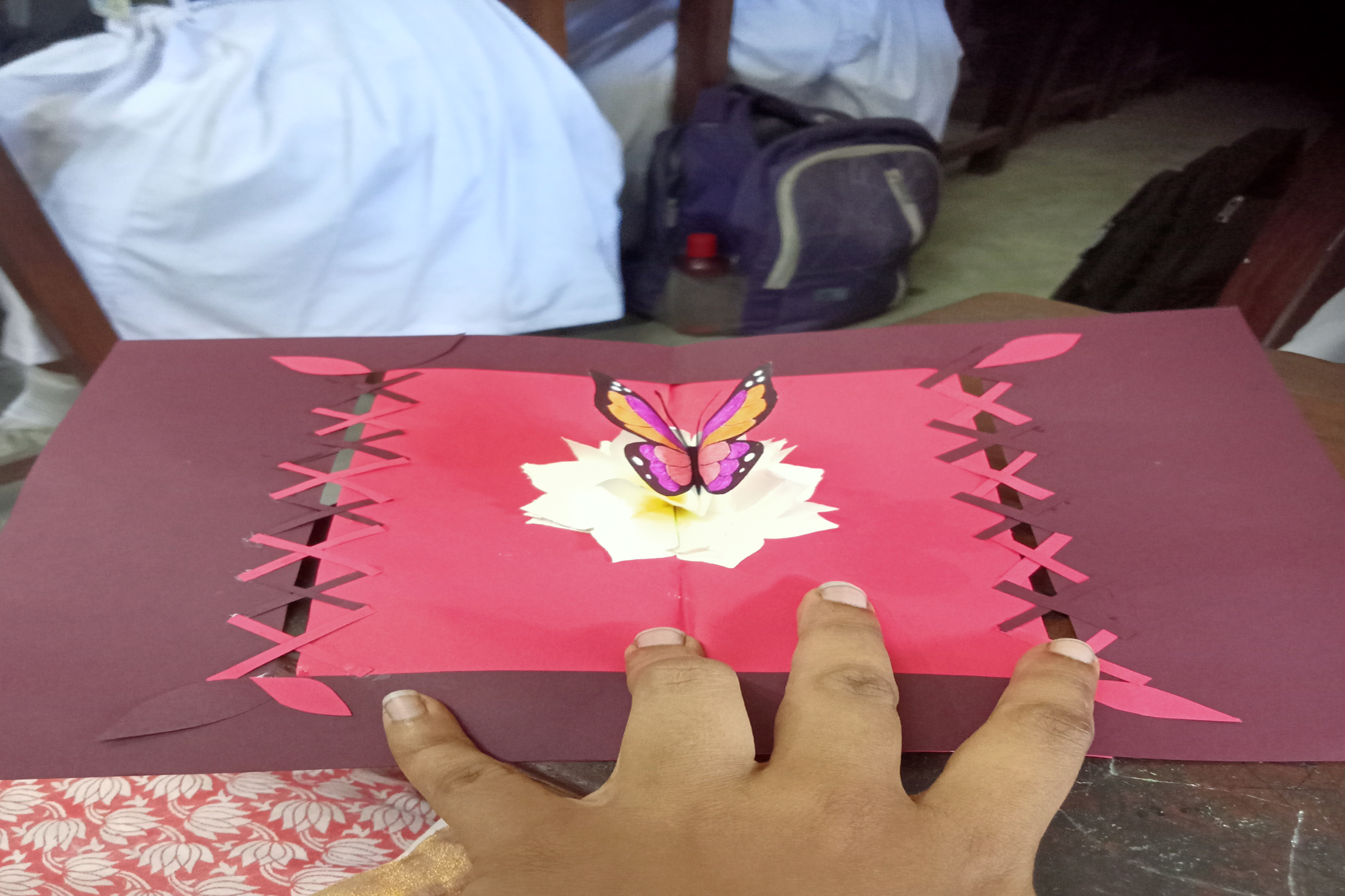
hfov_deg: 67.4
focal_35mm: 27
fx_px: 1009
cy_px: 448
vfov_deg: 47.9
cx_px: 672
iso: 400
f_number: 4
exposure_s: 1/60
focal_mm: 18
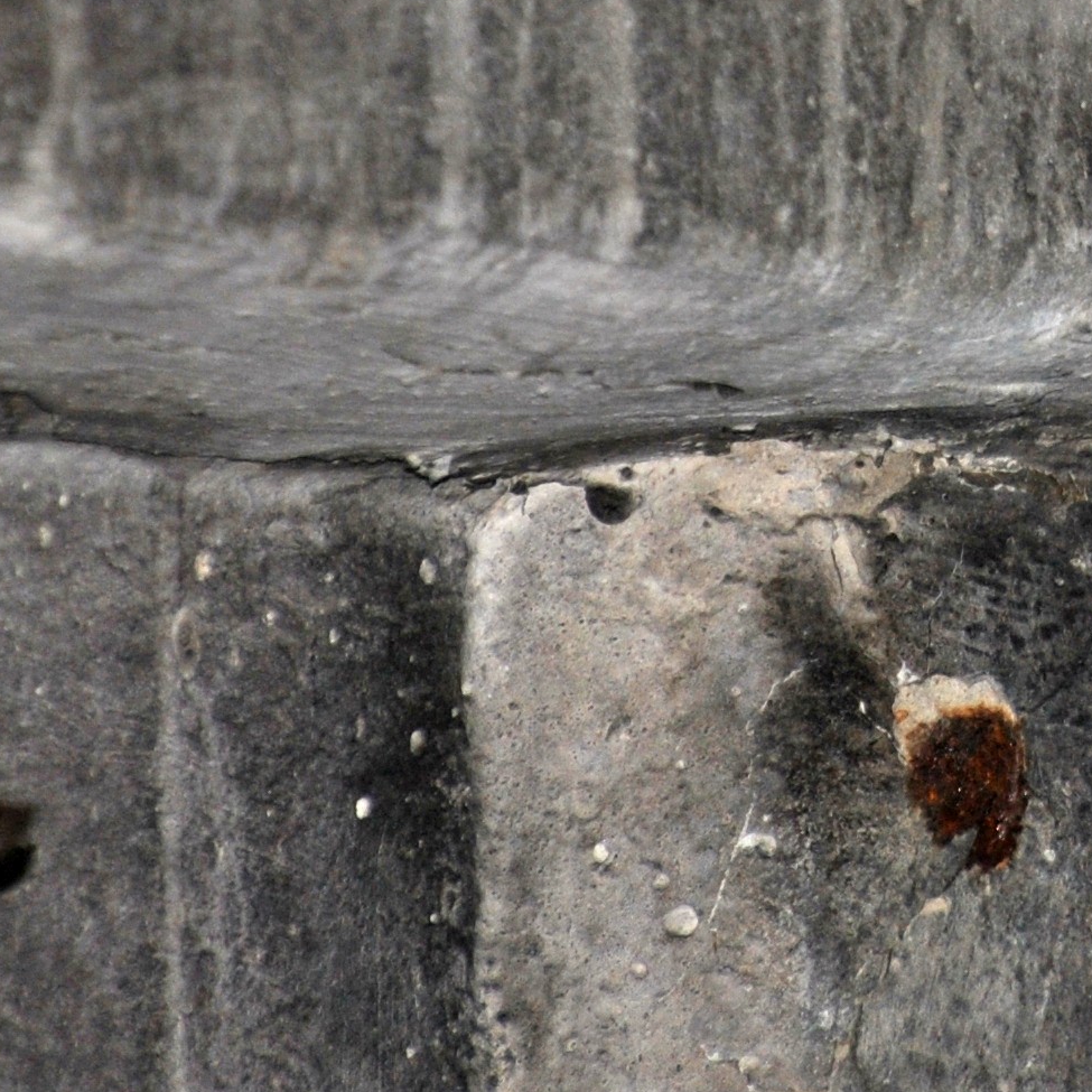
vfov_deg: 1.6
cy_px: -97
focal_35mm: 1065
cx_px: 1196
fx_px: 38010
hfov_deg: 1.6
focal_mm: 210
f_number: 6.3
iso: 200
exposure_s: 1/60
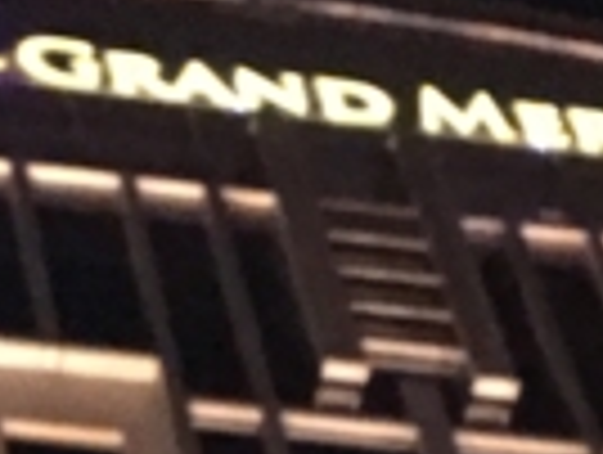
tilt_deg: +49.5
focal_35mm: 221
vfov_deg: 6.5
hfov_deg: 8.9
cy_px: 998
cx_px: -72
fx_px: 3857
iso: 160
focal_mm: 4.15
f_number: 2.2
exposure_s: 1/4
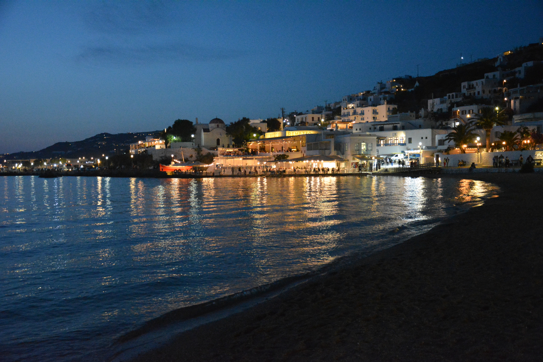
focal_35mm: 39
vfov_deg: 34.2
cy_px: 181
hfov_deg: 49.6
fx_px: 588
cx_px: 272
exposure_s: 1/40
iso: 6400
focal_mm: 26
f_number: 4
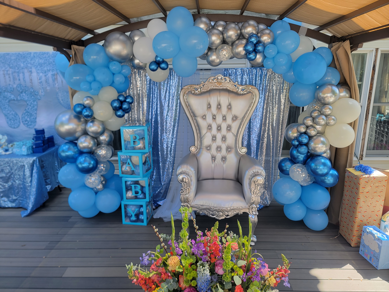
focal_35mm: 24
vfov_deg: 56.8
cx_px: 194
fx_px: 270
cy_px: 146
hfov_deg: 71.6
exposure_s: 1/150
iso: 16
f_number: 1.8
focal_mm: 6.7
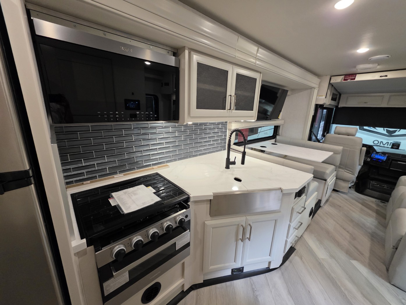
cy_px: 152
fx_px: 152
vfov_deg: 89.9
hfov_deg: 106.2
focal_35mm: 13
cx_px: 203
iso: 640
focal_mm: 2.2
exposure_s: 1/100
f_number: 1.9
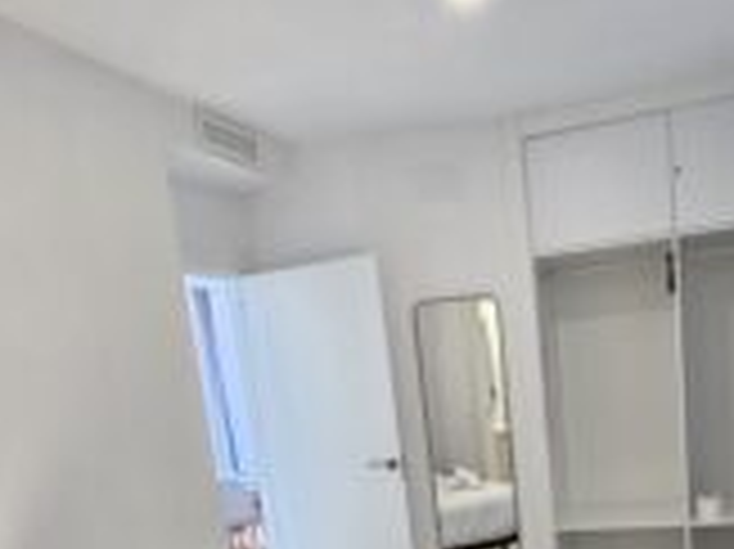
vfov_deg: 40.0
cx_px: 455
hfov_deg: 56.2
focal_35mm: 32
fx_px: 678
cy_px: 518
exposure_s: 1/50
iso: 200
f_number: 2.2
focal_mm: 2.2
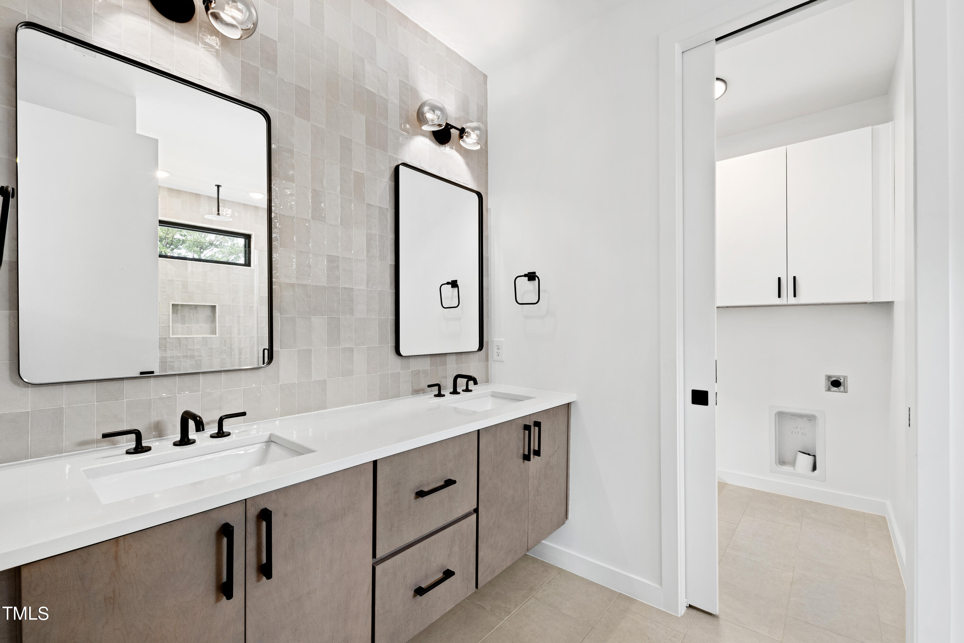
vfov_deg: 77.3
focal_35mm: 15
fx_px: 402
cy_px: 322
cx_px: 482
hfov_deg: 100.4
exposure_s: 1/2.5
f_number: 8
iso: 100
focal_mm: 10
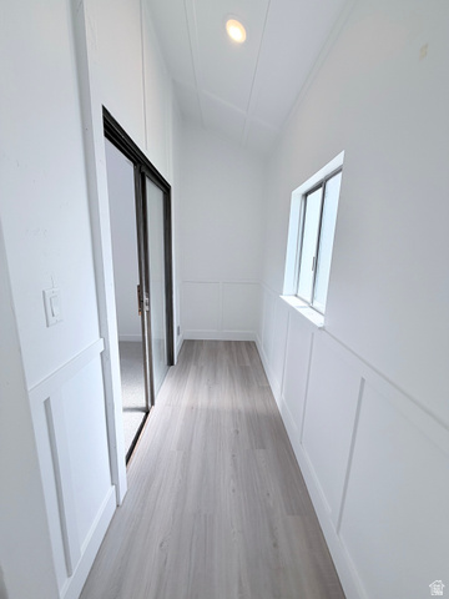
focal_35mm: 14
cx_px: 224
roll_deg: -1.4
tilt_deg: -10.7
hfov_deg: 85.7
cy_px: 300
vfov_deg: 102.1
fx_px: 242
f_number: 2.2
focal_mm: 2.22
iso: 50
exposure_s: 1/177
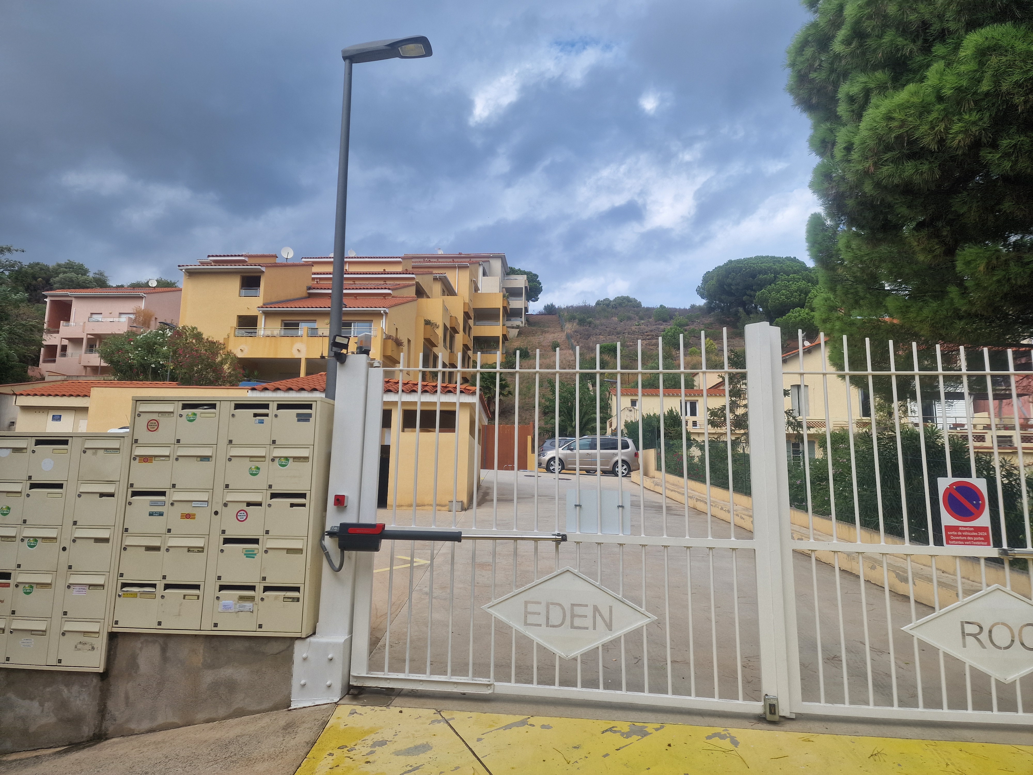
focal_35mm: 23
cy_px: 388
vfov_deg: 58.9
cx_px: 516
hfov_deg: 73.9
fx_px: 686
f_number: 1.8
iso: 50
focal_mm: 6.4
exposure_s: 1/678
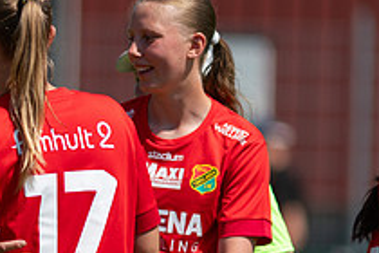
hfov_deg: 1.7
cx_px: -94
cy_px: 212
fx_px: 13106
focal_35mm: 1245
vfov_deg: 1.1
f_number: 3.2
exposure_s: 1/2000
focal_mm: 300
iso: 100
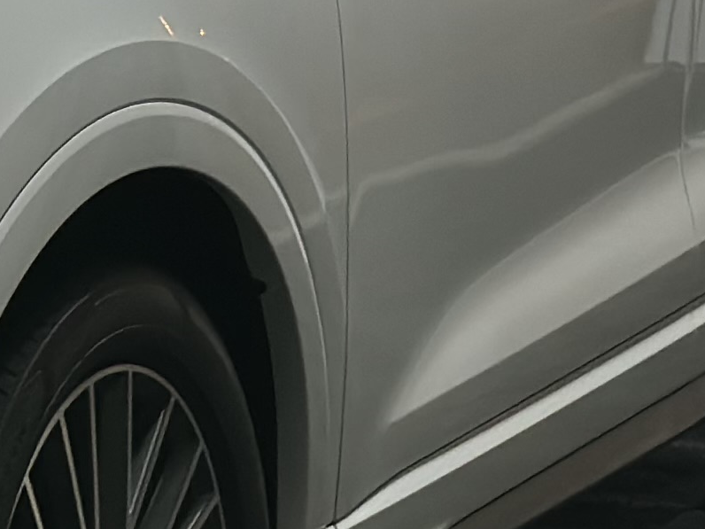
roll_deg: +0.4
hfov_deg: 8.0
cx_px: -402
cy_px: -66
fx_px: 4949
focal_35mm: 243
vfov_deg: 6.1
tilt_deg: -5.2
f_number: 1.78
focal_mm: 6.86
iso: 64
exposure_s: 1/113
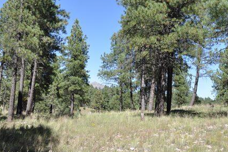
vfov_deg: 26.7
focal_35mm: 50
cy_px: 48
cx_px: 86
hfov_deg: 39.4
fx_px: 316
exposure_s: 1/320
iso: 200
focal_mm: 18
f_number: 8
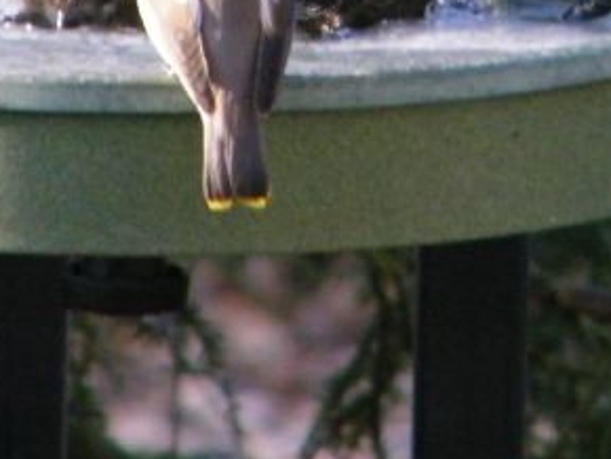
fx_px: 16358
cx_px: 541
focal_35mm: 926
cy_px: -44
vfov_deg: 1.6
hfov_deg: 2.1
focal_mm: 75
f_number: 5.4
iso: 500
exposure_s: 1/160
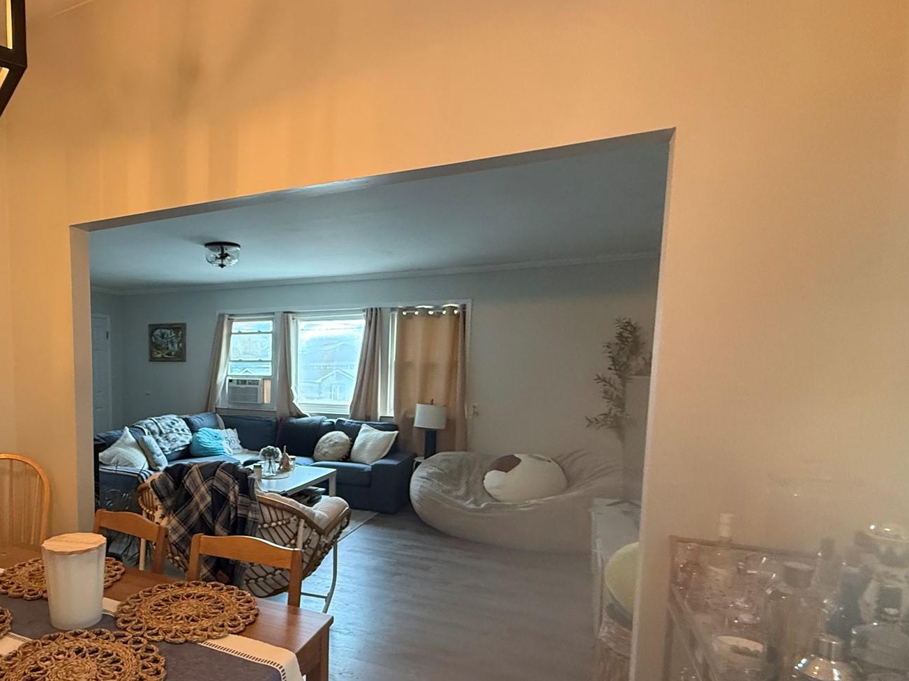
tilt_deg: -4.9
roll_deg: -0.2
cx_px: 258
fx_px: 578
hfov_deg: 72.5
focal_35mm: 22
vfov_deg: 60.2
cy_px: 428
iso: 400
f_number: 2.2
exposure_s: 1/60
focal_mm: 2.22
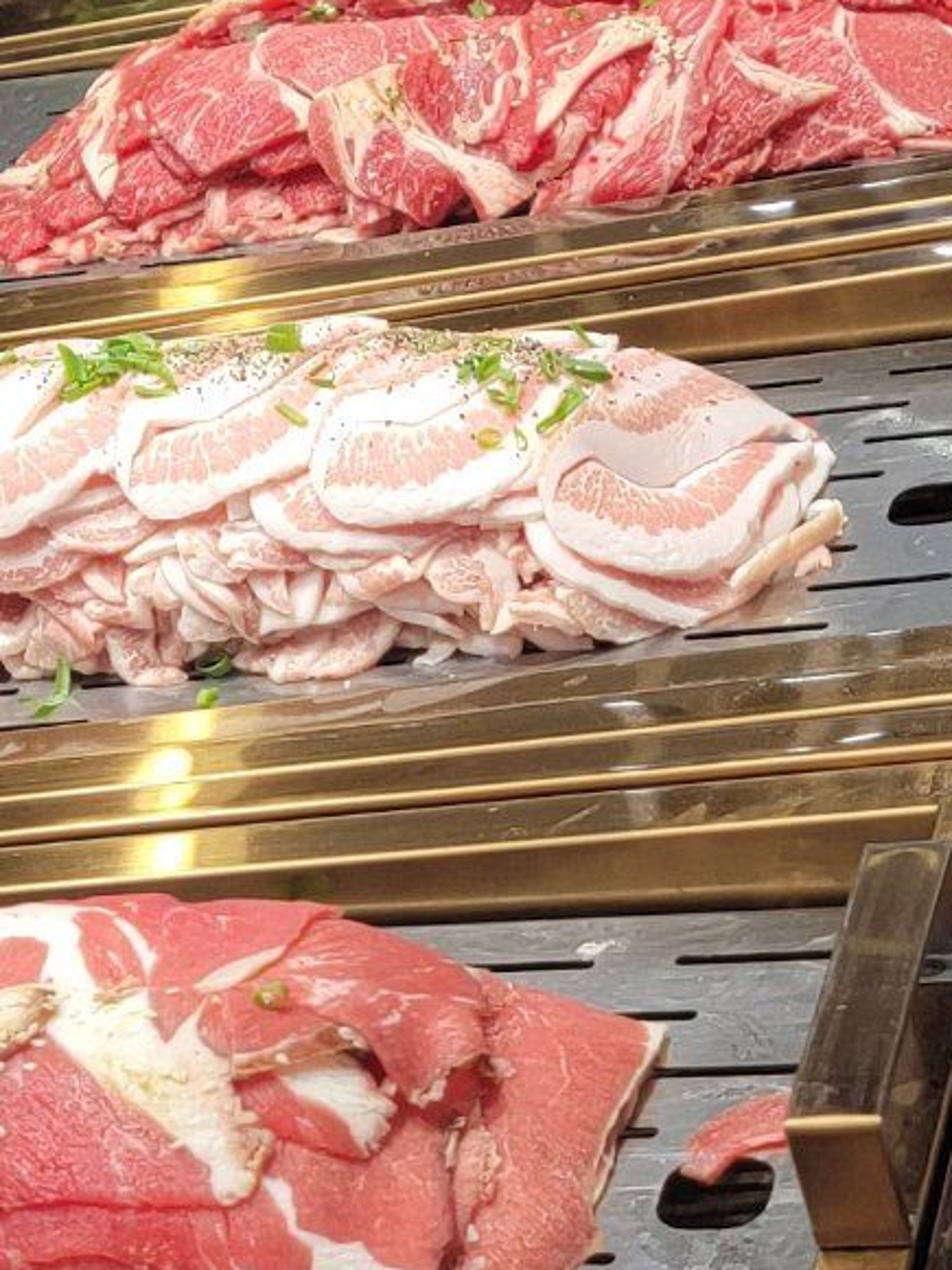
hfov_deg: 13.1
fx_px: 4144
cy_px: 621
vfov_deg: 17.4
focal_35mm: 113
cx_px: 210
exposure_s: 1/100
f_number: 1.8
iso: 80
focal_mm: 6.7
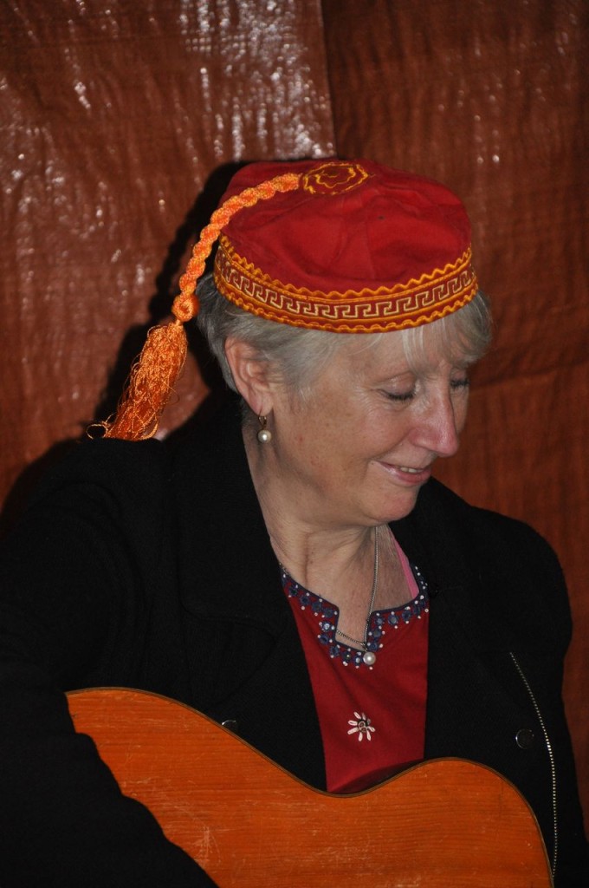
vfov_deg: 6.9
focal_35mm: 300
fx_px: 7382
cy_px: 444
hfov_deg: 4.6
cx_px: 294
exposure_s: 1/60
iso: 800
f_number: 6.3
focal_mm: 200
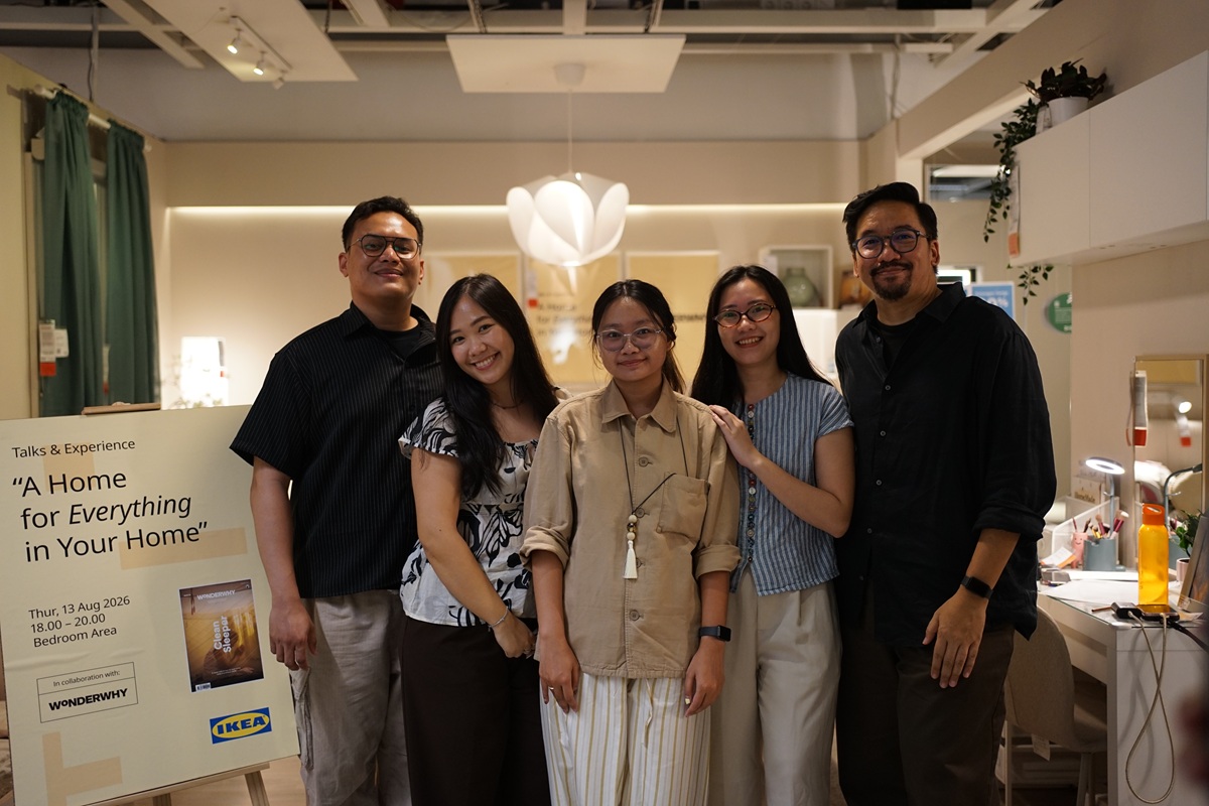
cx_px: 604
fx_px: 1175
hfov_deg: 54.4
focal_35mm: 35
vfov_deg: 37.9
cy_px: 403
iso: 800
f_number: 1.8
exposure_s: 1/125
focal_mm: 35
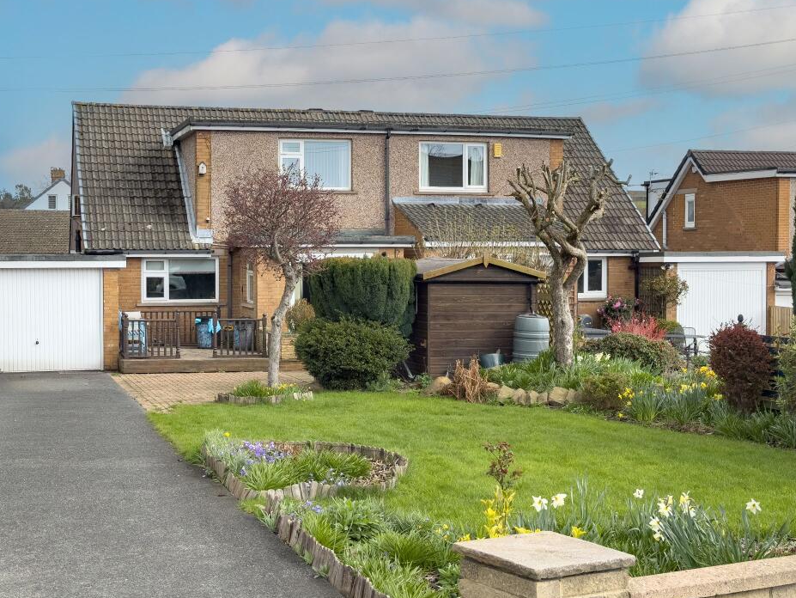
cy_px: 290
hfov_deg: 36.1
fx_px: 1219
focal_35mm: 53
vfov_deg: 27.5
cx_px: 426
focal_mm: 6.76
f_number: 1.8
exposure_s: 1/2500
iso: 80
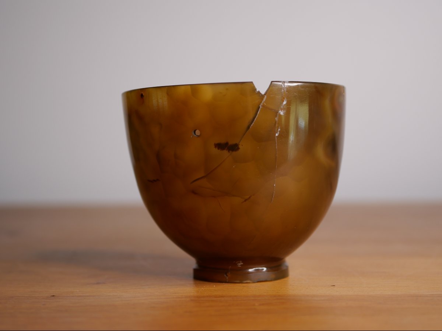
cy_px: 166
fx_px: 766
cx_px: 221
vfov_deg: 24.4
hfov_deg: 32.2
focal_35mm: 60
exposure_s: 1/125
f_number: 3.2
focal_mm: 30
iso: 200
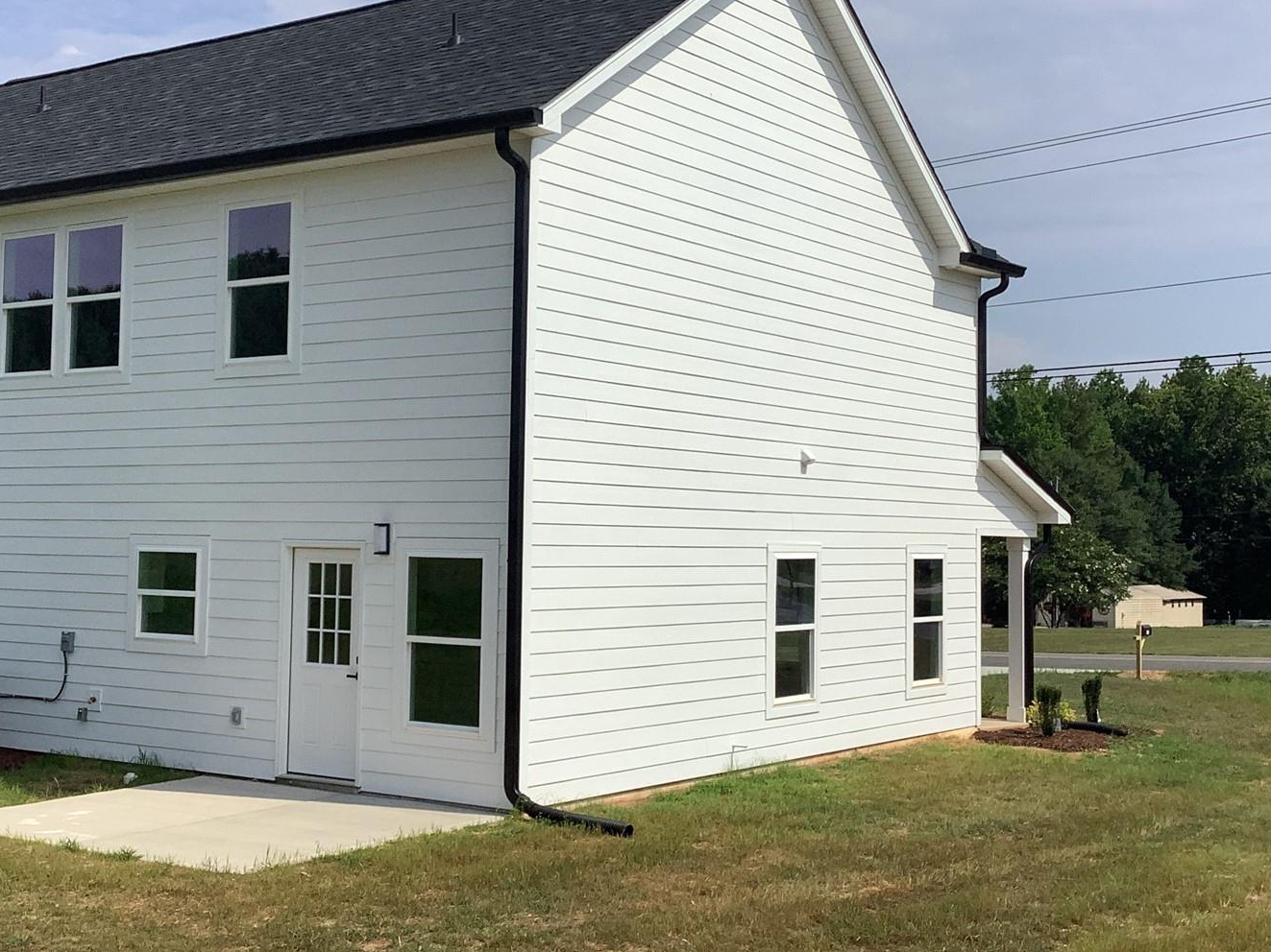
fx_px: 1762
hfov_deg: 39.6
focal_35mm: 48
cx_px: 558
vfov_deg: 30.2
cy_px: 428
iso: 25
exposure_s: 1/3135
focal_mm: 3.3
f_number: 2.4
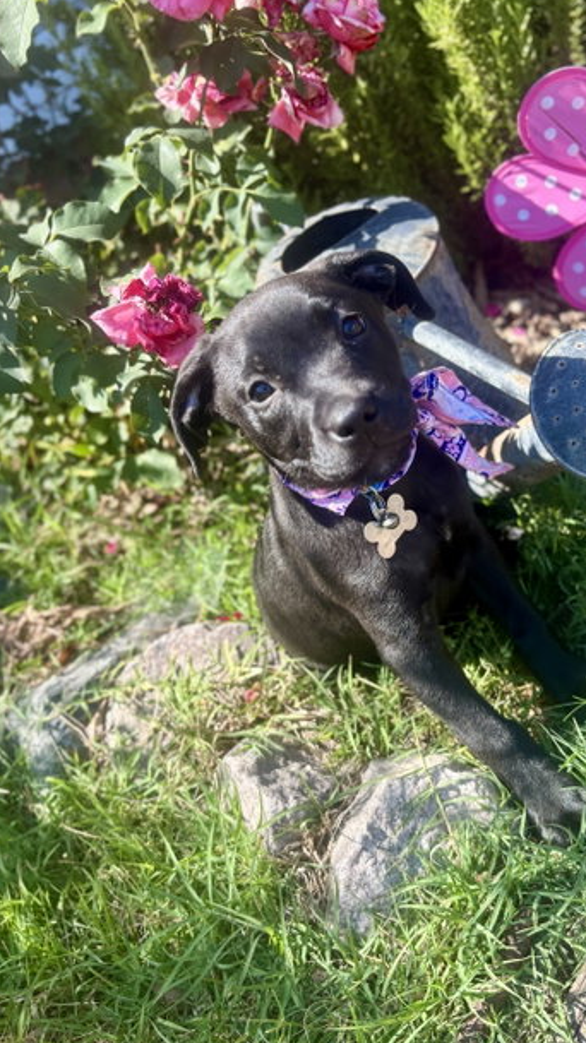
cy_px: 507
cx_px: 384
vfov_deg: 62.6
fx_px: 857
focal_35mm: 31
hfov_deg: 37.4
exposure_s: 1/792
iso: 50
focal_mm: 5.96
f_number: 1.6
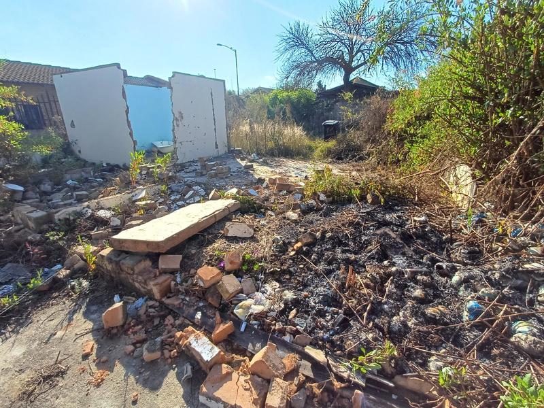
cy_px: 204
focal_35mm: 16
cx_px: 272
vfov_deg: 78.1
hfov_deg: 94.5
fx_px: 251
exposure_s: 1/805
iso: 40
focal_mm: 1.64
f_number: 2.2
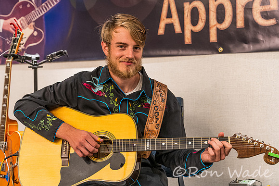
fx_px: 395
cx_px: 140
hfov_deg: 38.9
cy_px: 93
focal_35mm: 51
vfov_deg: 26.5
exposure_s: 1/160
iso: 4000
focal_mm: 51
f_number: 4
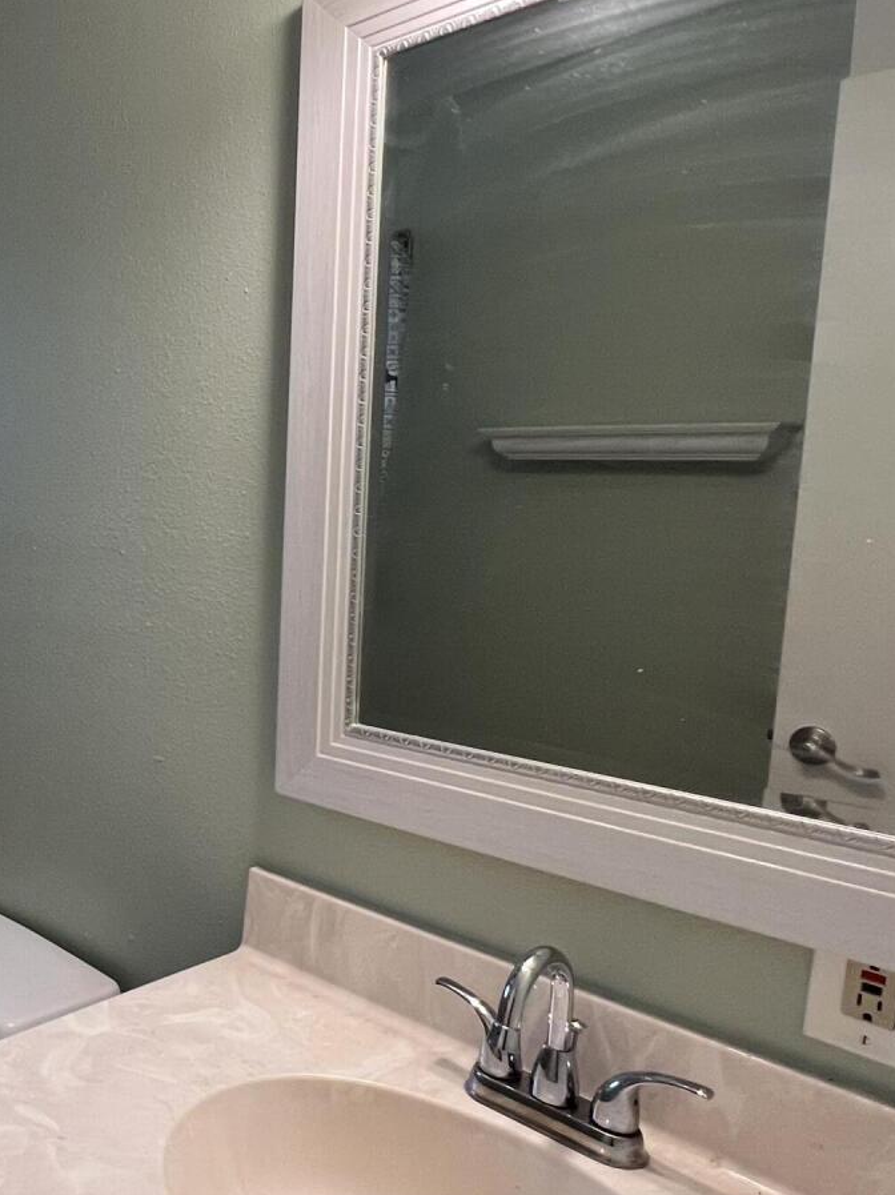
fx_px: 1000
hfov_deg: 42.1
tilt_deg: -5.8
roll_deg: -1.8
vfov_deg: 61.7
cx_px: 12
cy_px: 601
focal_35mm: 29
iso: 200
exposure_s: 1/60
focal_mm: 1.57
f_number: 1.8
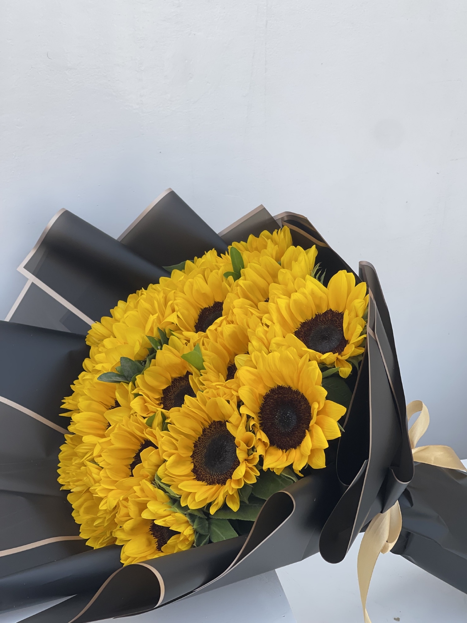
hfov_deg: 22.9
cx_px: 234
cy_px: 312
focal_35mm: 64
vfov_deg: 30.3
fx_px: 1151
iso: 20
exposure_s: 1/407
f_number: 2.2
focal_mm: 7.5
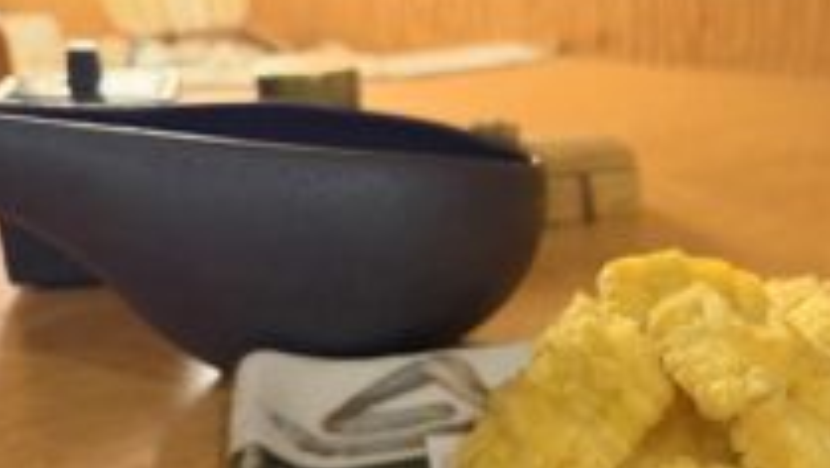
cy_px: 290
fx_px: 991
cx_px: 675
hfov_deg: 43.1
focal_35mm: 45
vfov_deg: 26.5
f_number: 1.78
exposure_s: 1/60
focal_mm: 6.76
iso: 640
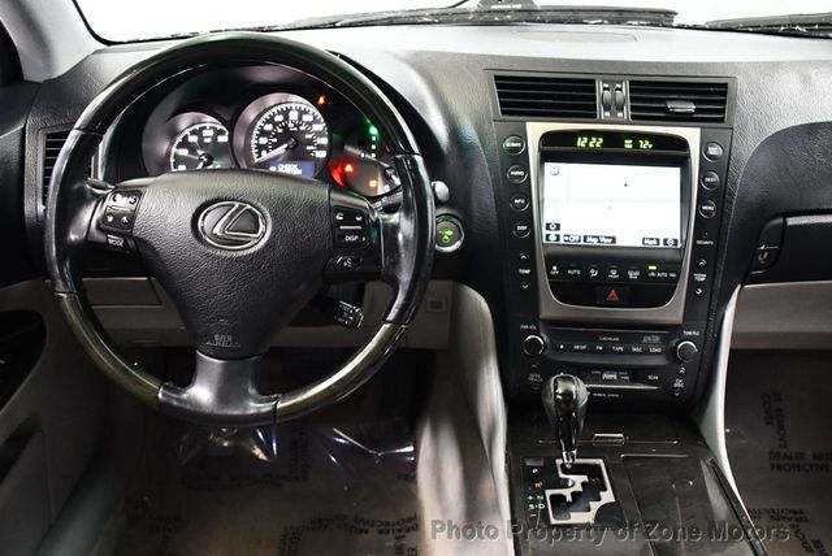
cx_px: 416
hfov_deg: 53.1
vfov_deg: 36.9
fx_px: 833
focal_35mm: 36
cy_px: 278
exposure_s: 1/60
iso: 3600
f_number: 3.5
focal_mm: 18
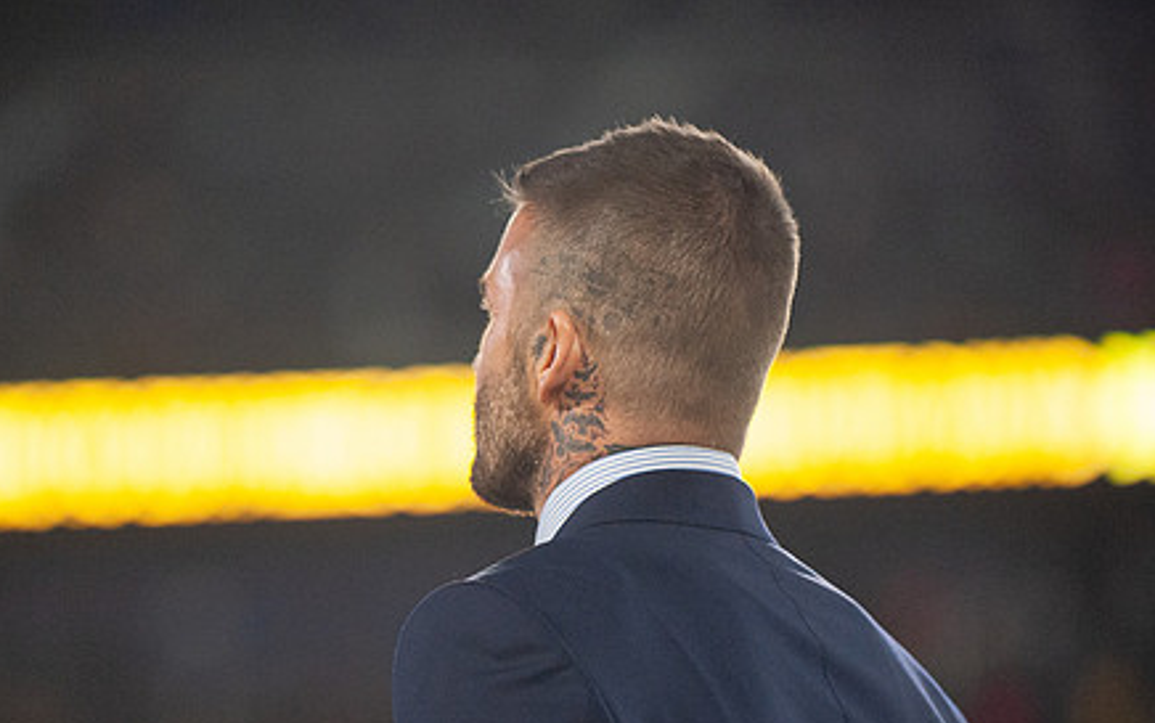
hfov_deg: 7.7
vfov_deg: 4.9
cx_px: 440
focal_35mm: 271
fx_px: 8535
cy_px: 487
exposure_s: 1/2000
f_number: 2.8
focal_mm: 200
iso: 3200
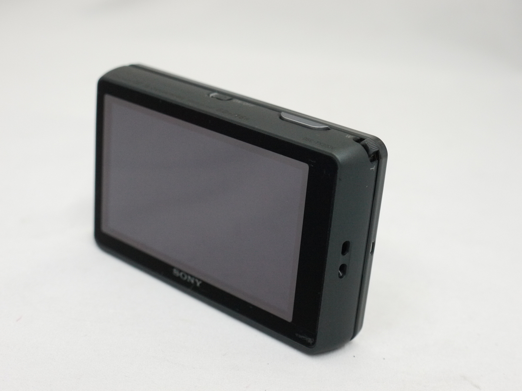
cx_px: 261
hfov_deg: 32.2
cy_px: 196
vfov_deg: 24.4
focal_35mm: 60
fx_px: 905
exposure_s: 1/80
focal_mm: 30
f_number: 5.3
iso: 800
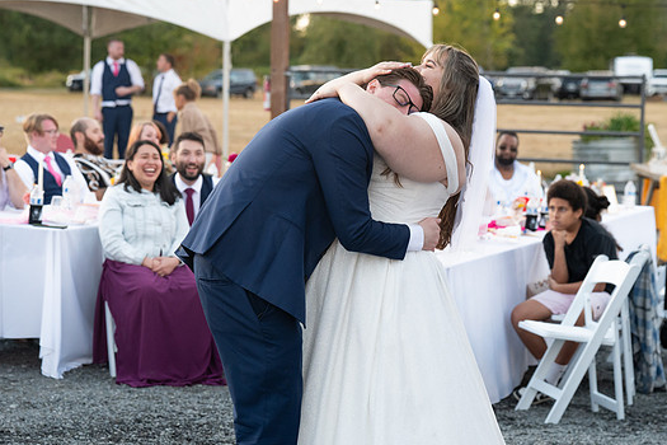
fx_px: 1908
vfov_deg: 13.3
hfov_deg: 19.8
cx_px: 337
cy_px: 176
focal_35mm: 103
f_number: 4
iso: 1600
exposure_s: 1/500
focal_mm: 78
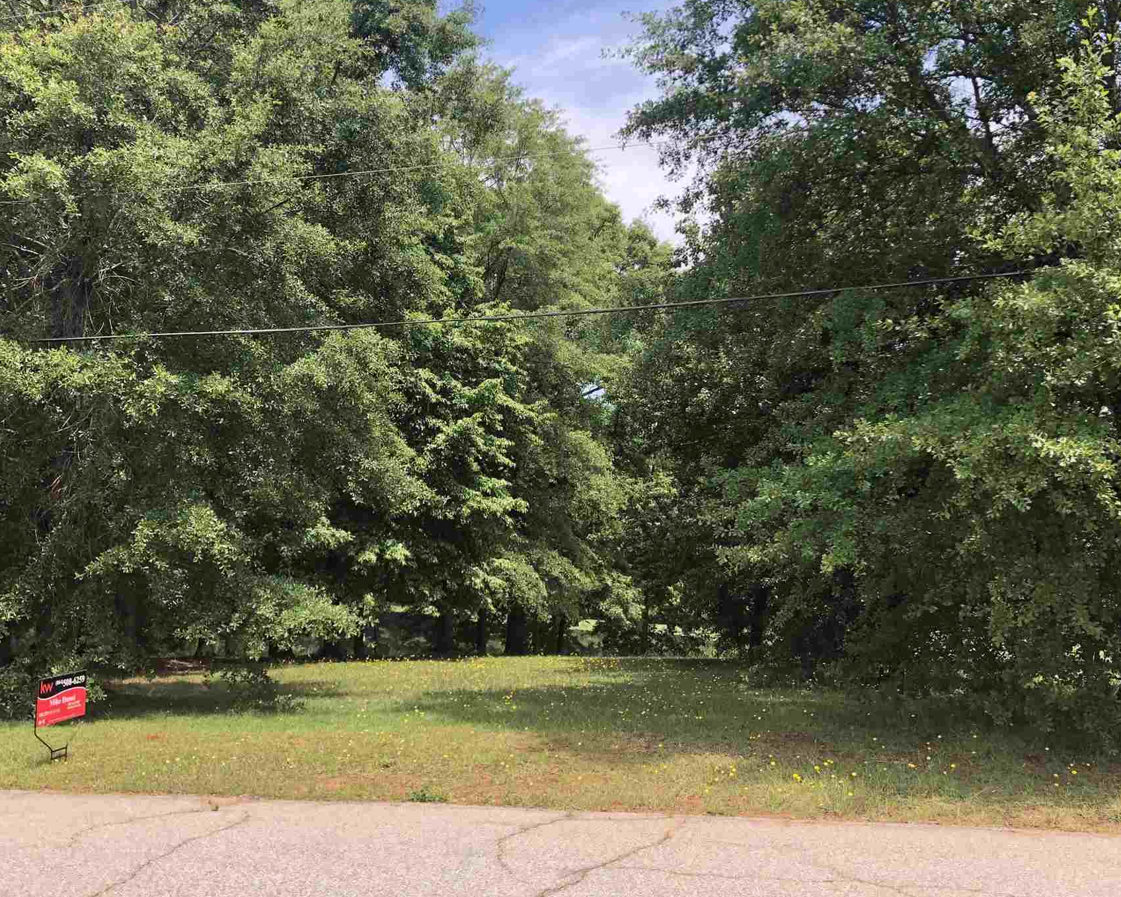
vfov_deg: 44.5
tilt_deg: +5.4
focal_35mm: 33
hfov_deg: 54.2
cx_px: 548
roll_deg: +0.0
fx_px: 1095
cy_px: 425
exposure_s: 1/398
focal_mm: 3.99
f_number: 1.8
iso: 20
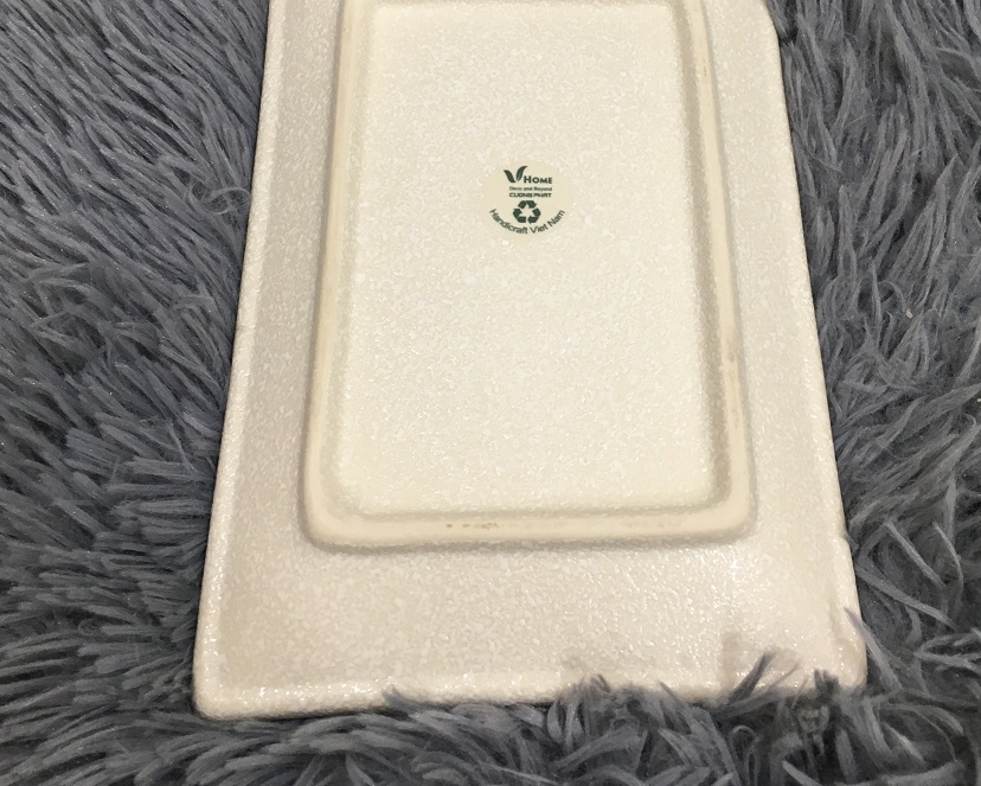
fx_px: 1191
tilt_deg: -60.9
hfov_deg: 44.7
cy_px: 210
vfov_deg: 35.8
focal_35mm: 41
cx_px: 531
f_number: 2.2
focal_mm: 4.15
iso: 80
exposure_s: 1/33
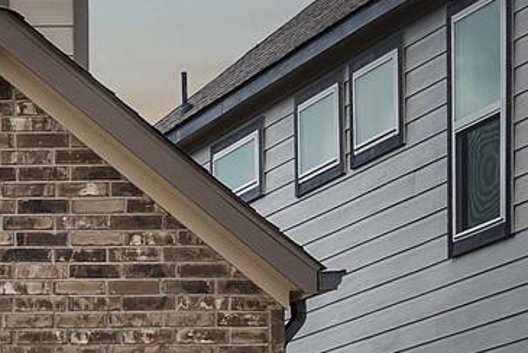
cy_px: 169
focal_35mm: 208
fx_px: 3053
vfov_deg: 6.6
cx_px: -829
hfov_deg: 8.8
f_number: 9
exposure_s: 1/500
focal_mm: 35
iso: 320
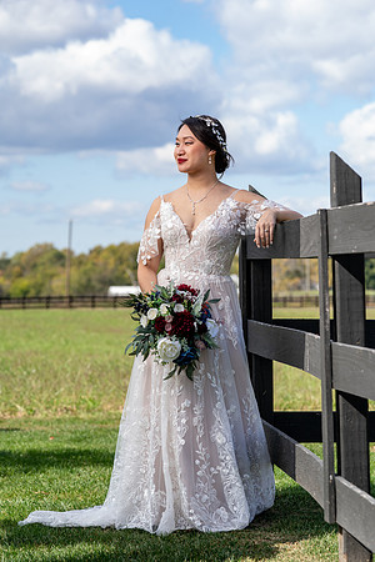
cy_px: 281
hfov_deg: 12.5
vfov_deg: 18.6
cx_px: 188
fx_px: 1719
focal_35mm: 110
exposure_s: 1/200
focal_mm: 110
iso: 64
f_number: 5.6
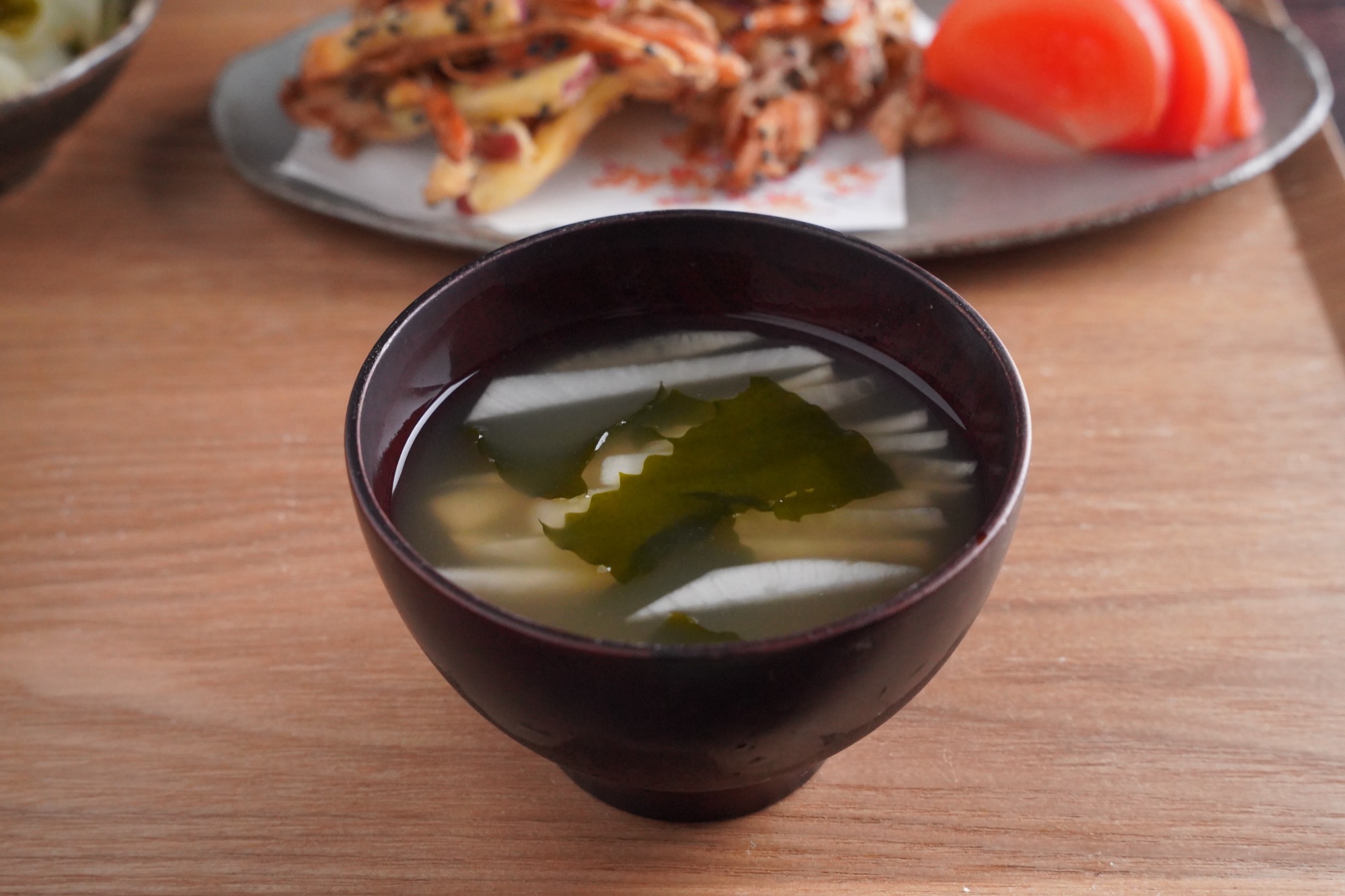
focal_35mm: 60
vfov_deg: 22.6
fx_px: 2241
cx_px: 672
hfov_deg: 33.4
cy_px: 448
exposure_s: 1/125
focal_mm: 60
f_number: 10
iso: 10000
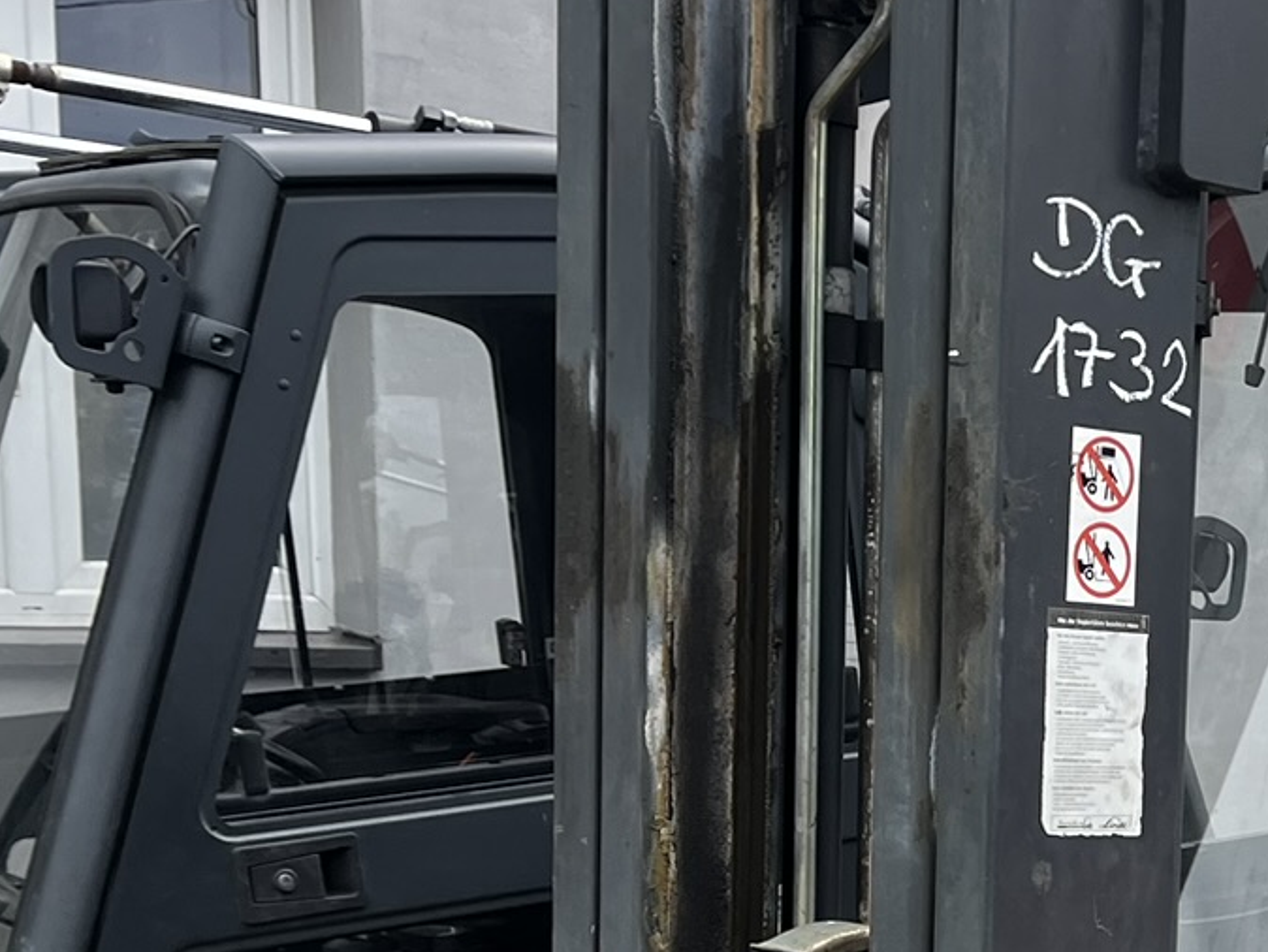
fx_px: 2895
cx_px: 1610
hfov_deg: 22.3
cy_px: 1095
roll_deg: -2.7
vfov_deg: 17.9
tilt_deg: -10.7
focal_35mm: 79
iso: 50
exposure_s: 1/845
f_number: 1.6
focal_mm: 5.1
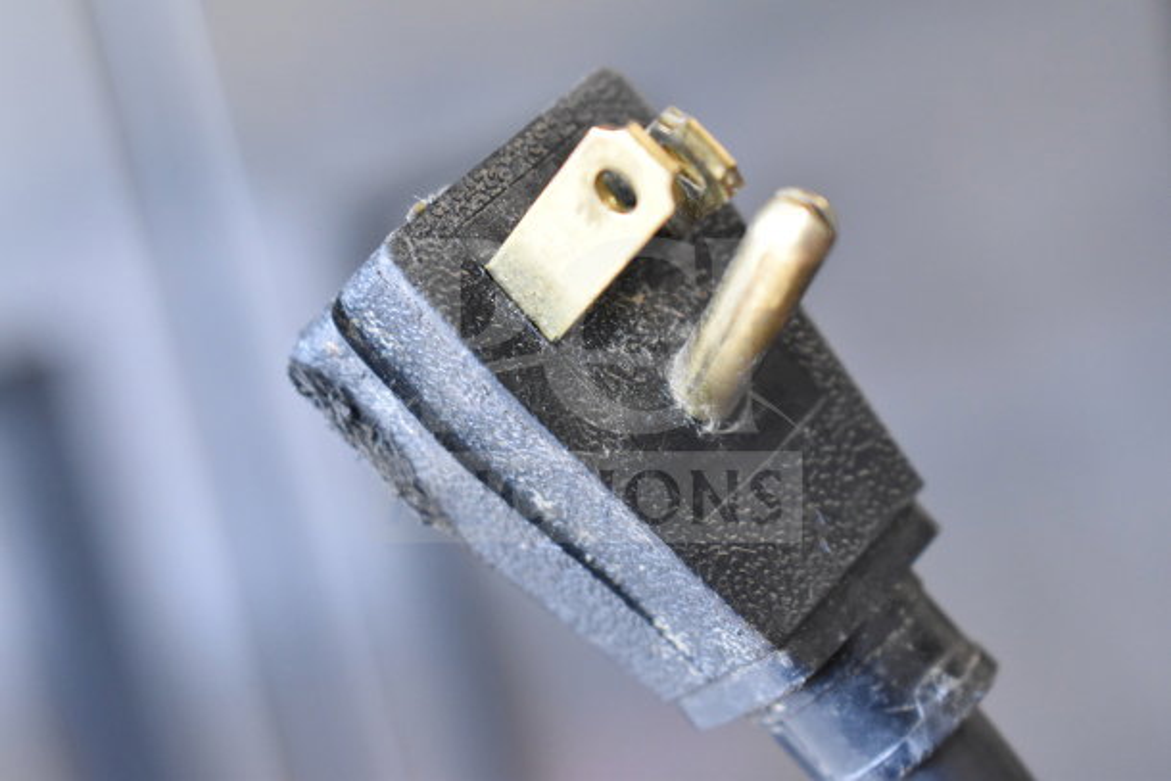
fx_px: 2684
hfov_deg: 24.6
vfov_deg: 16.6
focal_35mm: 82
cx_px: 586
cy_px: 390
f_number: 5.6
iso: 2800
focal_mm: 55
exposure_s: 1/100
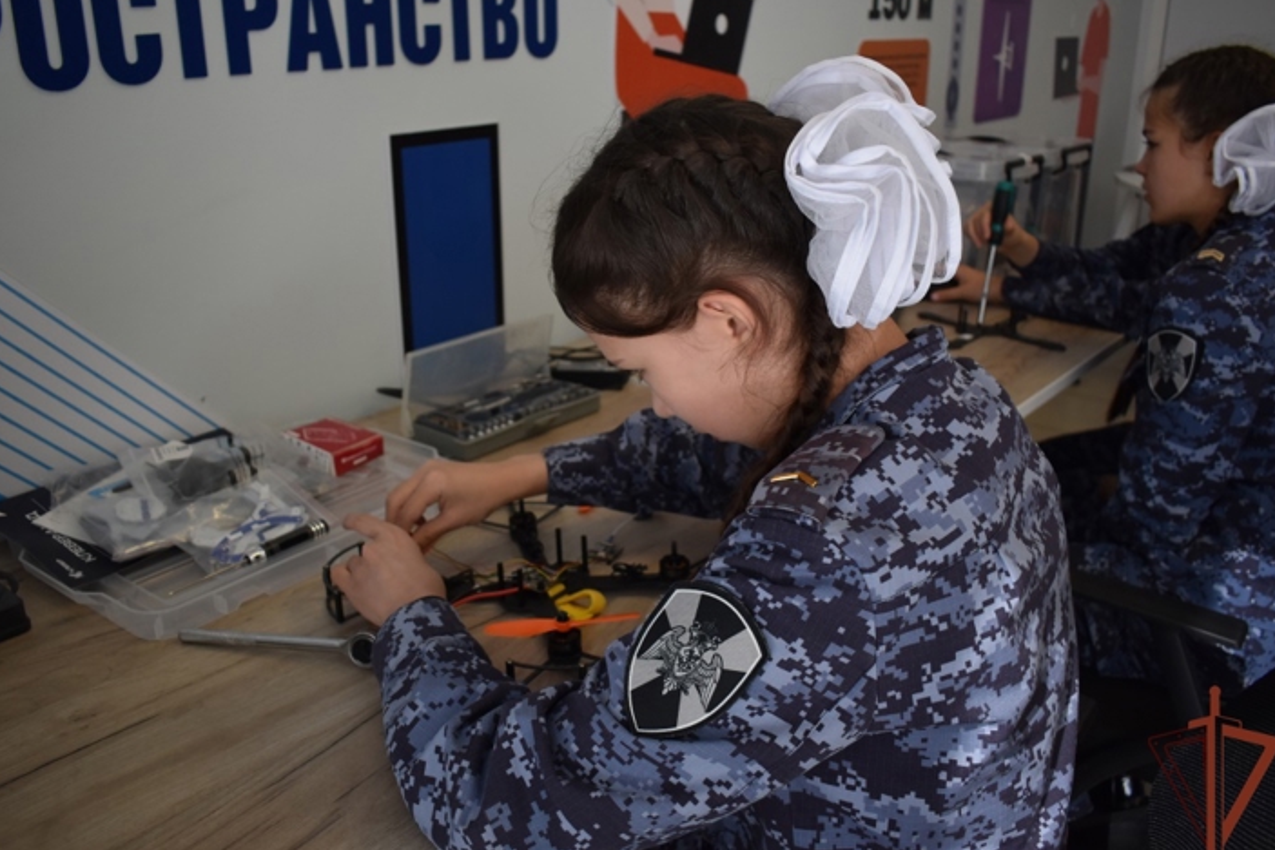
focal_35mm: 32
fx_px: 1133
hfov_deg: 58.7
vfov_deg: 41.1
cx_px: 613
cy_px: 440
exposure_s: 1/250
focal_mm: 20
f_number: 3.5
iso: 560
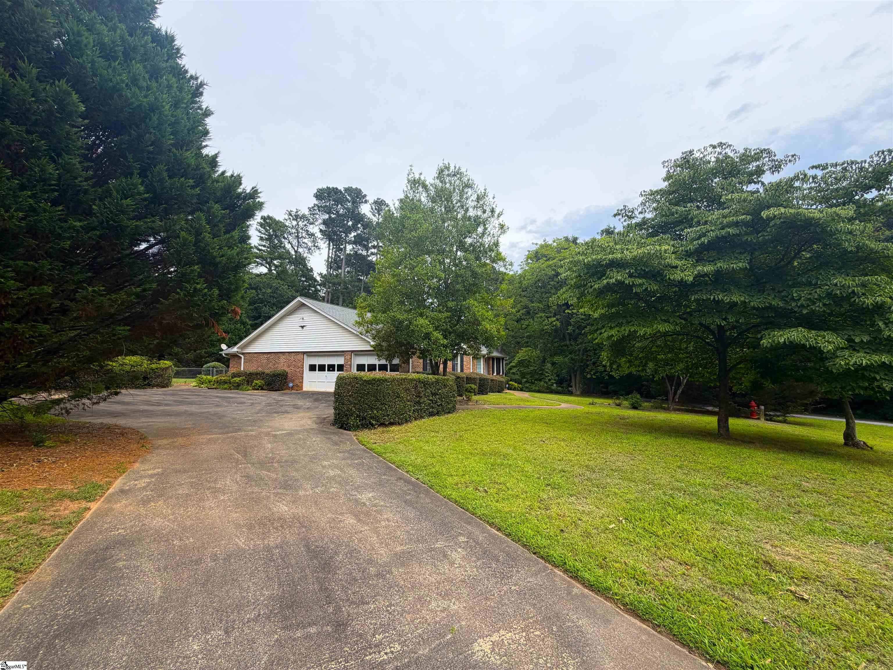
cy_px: 335
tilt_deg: +5.1
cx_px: 446
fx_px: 361
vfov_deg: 85.7
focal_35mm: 14
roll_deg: -0.1
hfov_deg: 102.1
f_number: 2.2
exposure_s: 1/770
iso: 25
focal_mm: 2.22
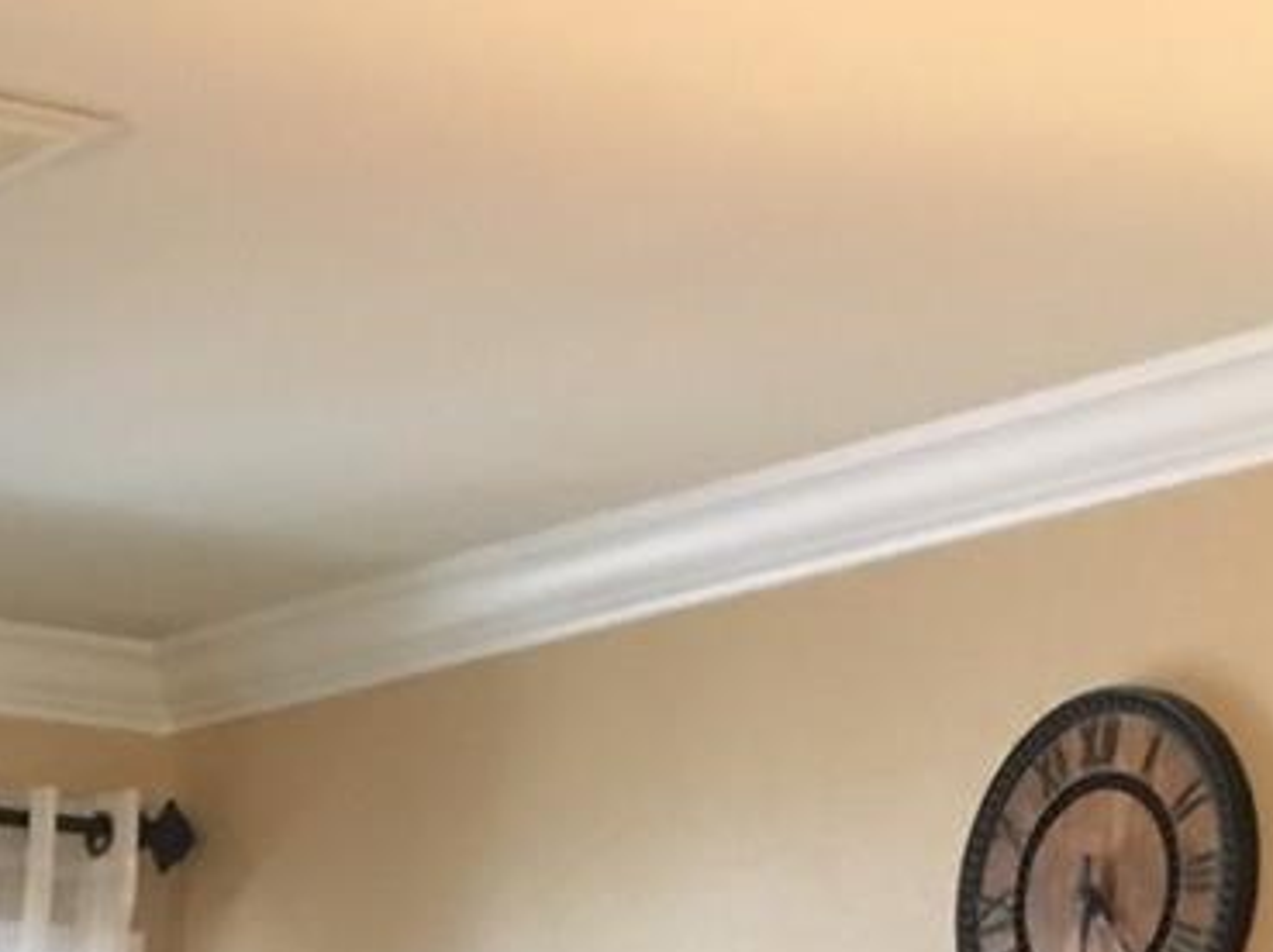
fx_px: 4335
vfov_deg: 11.5
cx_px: 34
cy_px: 1756
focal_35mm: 118
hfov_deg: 16.4
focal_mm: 4.15
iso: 400
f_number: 2.2
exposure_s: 1/15
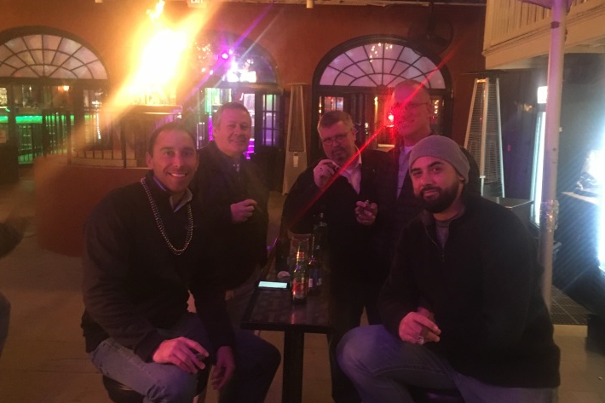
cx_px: 324
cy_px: 193
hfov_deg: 55.8
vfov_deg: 38.9
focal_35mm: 34
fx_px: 571
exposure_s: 1/15
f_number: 2.2
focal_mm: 4.15
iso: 500
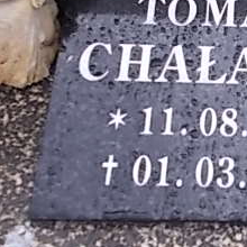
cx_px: 285
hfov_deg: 23.8
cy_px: 55
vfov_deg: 25.4
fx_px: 541
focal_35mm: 67
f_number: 3.2
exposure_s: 1/200
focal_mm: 4.6
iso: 80
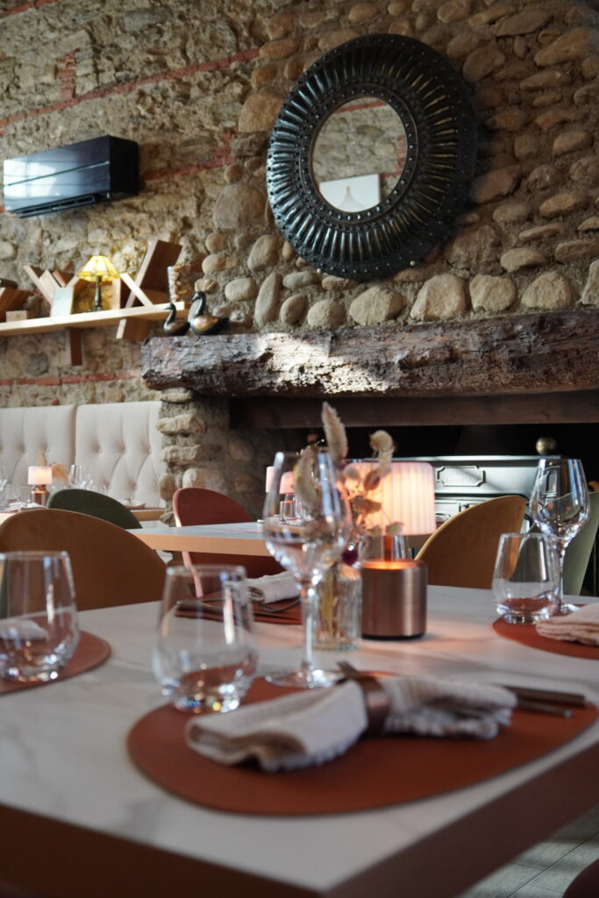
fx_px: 1048
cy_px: 449
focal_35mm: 42
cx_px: 300
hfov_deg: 31.9
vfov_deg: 46.4
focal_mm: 28
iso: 1600
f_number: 3.5
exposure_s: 1/160
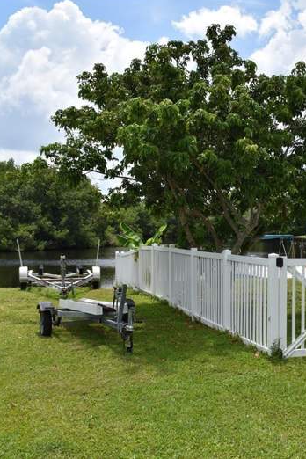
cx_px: 273
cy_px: 226
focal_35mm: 46
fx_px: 586
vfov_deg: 42.7
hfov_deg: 28.2
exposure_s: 1/200
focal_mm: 20
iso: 100
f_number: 11
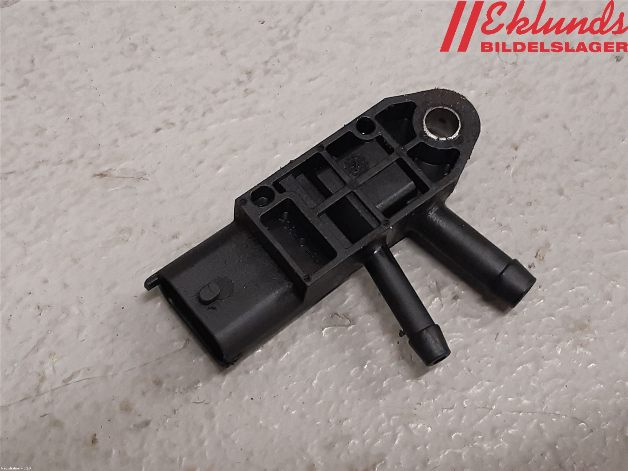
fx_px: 472
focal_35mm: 26
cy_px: 236
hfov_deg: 67.3
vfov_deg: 53.1
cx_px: 314
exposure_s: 1/50
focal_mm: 3.93
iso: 160
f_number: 1.7
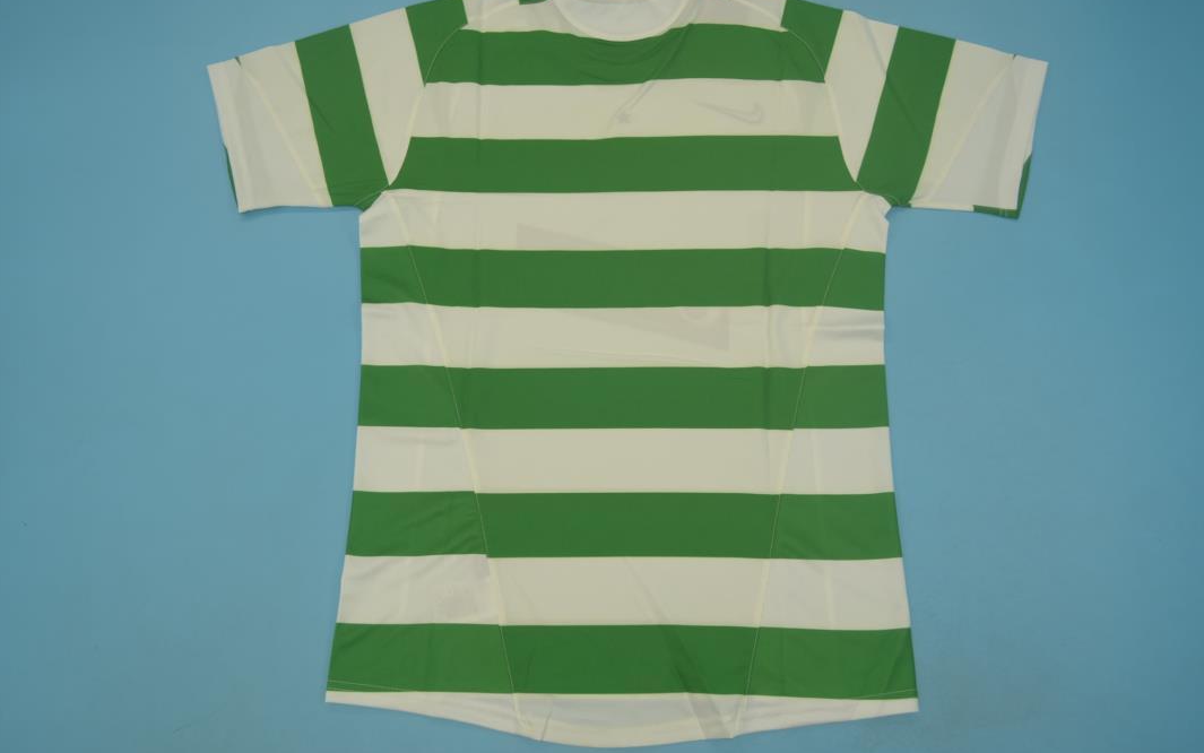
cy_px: 358
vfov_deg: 40.6
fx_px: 1017
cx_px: 603
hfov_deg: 61.2
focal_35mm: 31
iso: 200
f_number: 4.5
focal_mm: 20
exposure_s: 1/200
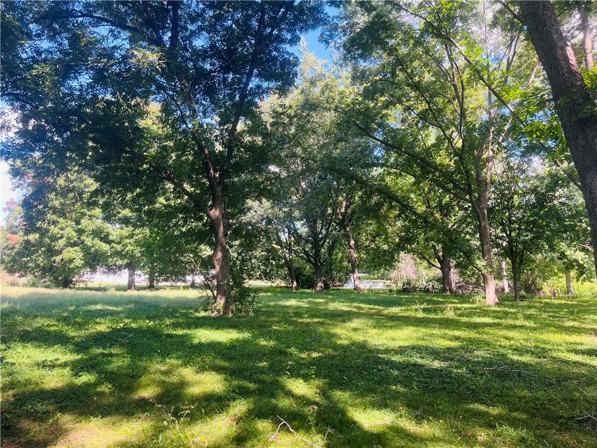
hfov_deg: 67.3
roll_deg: +2.5
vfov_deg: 53.1
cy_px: 224
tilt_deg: +8.8
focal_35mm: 26
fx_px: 448
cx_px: 298
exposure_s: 1/178
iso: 40
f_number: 1.6
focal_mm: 5.1
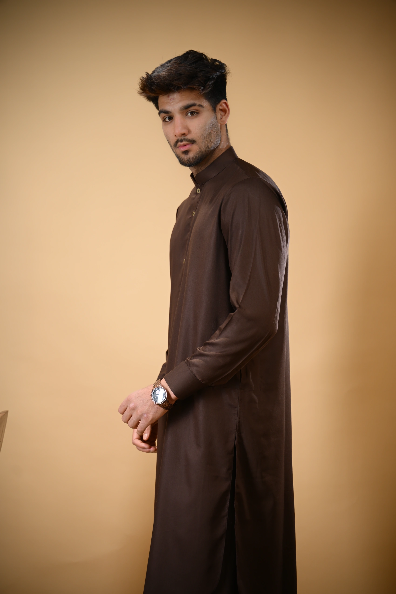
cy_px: 297
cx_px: 198
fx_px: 1237
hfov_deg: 18.2
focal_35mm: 75
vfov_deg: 27.0
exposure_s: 1/125
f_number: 2.8
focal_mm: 75
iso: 200
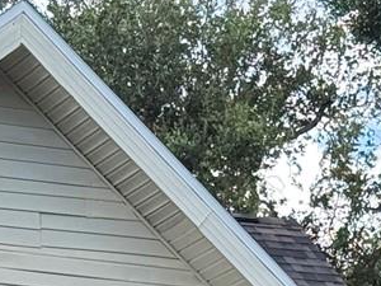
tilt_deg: +6.7
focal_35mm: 256
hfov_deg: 7.7
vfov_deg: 5.6
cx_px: -28
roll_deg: -0.9
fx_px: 2818
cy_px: 685
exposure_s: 1/1285
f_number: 1.78
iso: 100
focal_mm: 6.76
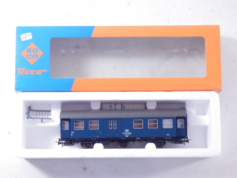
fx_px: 452
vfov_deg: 22.3
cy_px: 89
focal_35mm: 66
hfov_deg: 29.4
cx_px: 118
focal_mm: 11.9
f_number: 4.4
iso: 1250
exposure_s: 1/160
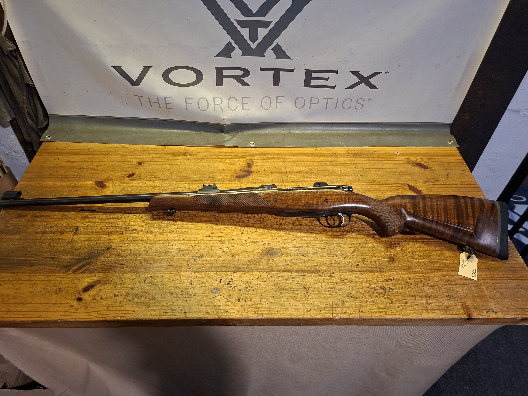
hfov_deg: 71.6
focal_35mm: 24
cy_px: 197
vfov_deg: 56.8
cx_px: 259
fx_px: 366
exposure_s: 1/25
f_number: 1.8
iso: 400
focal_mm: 5.54
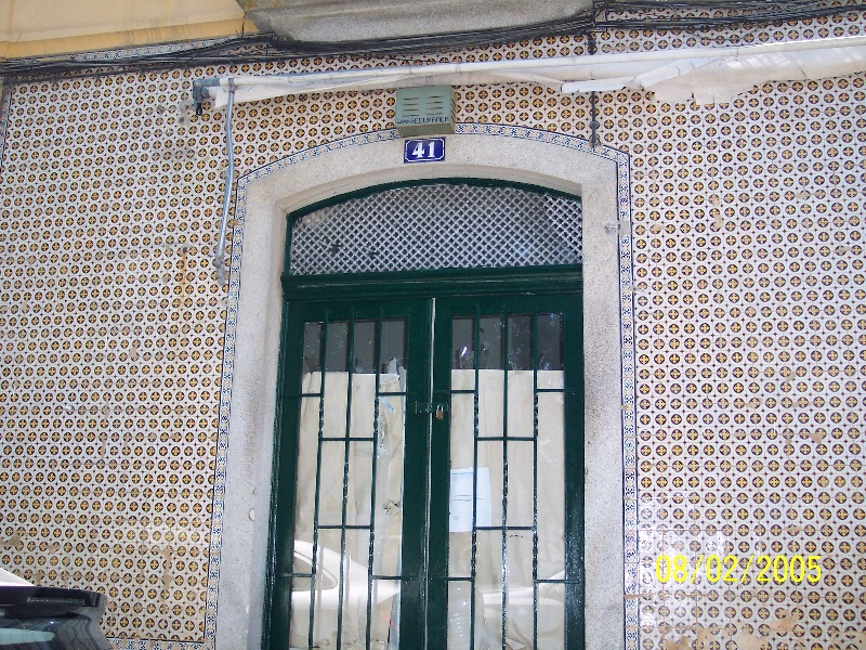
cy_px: 325
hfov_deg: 49.0
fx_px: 951
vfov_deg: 37.7
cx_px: 433
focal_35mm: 38
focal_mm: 8
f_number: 2.8
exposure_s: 1/500
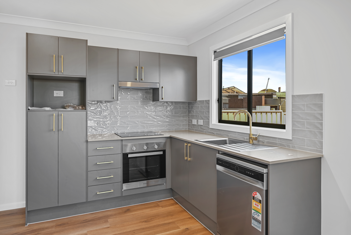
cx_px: 176
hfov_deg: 78.6
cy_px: 118
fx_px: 215
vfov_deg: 57.3
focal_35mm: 22
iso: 100
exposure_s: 1/8
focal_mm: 22
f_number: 4
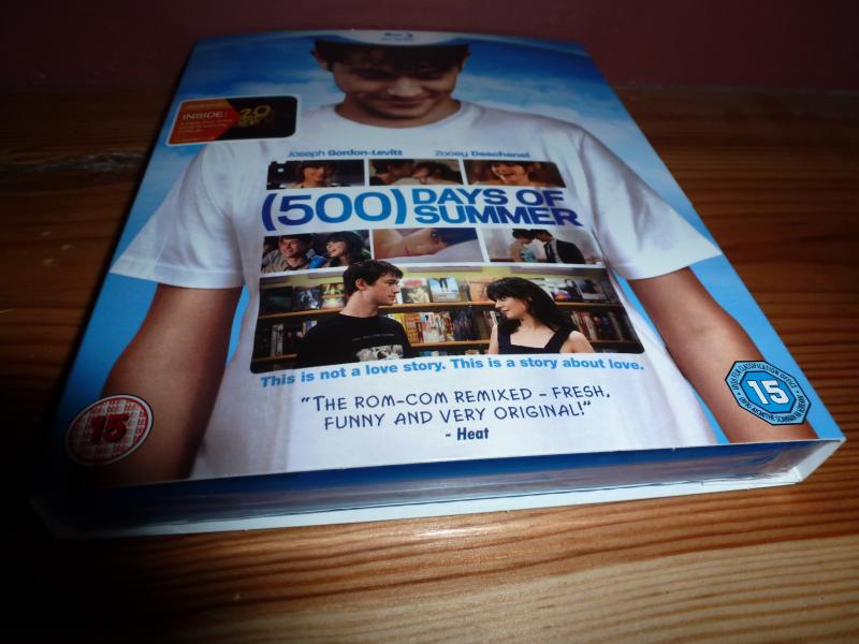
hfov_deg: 71.6
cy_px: 322
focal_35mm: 24
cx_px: 430
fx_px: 596
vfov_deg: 56.8
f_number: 3.3
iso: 160
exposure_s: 1/60
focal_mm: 4.3
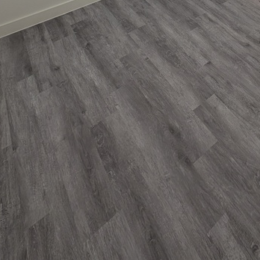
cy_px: -129
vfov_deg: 29.5
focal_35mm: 33
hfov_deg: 44.2
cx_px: 245
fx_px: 280
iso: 44
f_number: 1.95
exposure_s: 1/40
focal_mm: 2.23
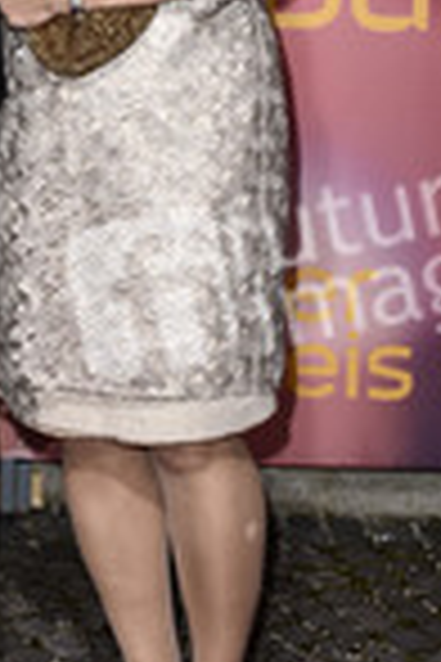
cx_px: -112
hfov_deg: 12.1
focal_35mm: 110
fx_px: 2028
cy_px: 50
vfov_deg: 18.2
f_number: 6.3
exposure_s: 1/160
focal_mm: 27
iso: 250
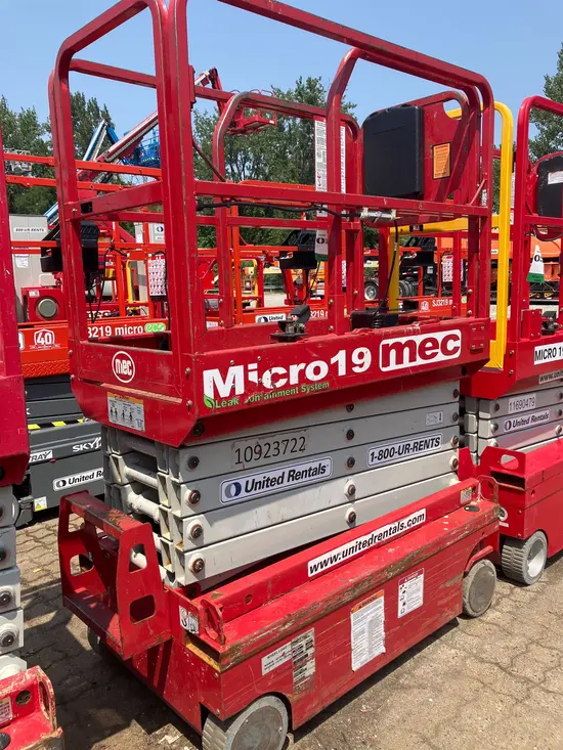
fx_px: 607
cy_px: 375
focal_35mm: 28
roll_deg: +1.8
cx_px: 282
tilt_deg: -6.3
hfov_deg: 49.8
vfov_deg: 63.4
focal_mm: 3.99
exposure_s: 1/1389
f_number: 1.8
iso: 32
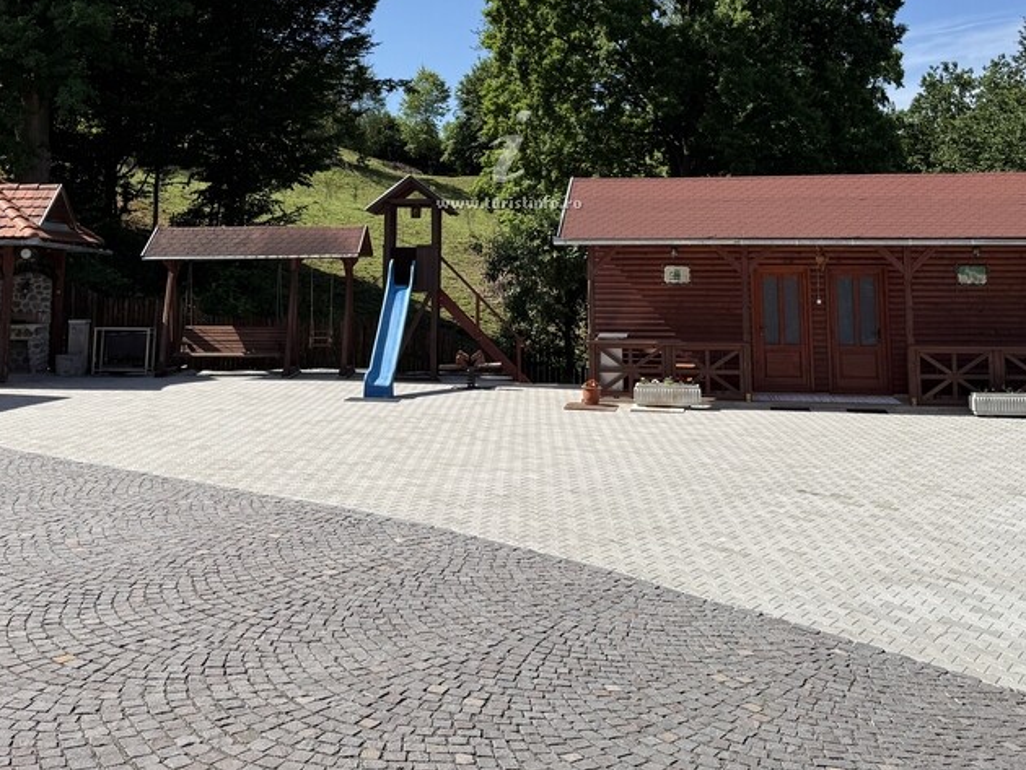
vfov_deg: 35.7
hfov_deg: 47.8
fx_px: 1156
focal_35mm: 39
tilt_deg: +5.8
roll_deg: +0.8
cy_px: 156
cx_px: 508
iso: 80
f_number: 1.78
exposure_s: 1/4673
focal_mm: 6.76
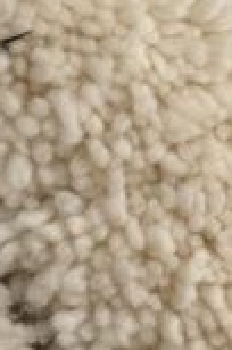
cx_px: 582
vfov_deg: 15.0
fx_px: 1262
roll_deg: +1.7
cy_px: 468
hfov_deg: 9.3
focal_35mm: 130
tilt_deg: -11.7
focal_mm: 6.76
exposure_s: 1/467
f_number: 1.78
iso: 80
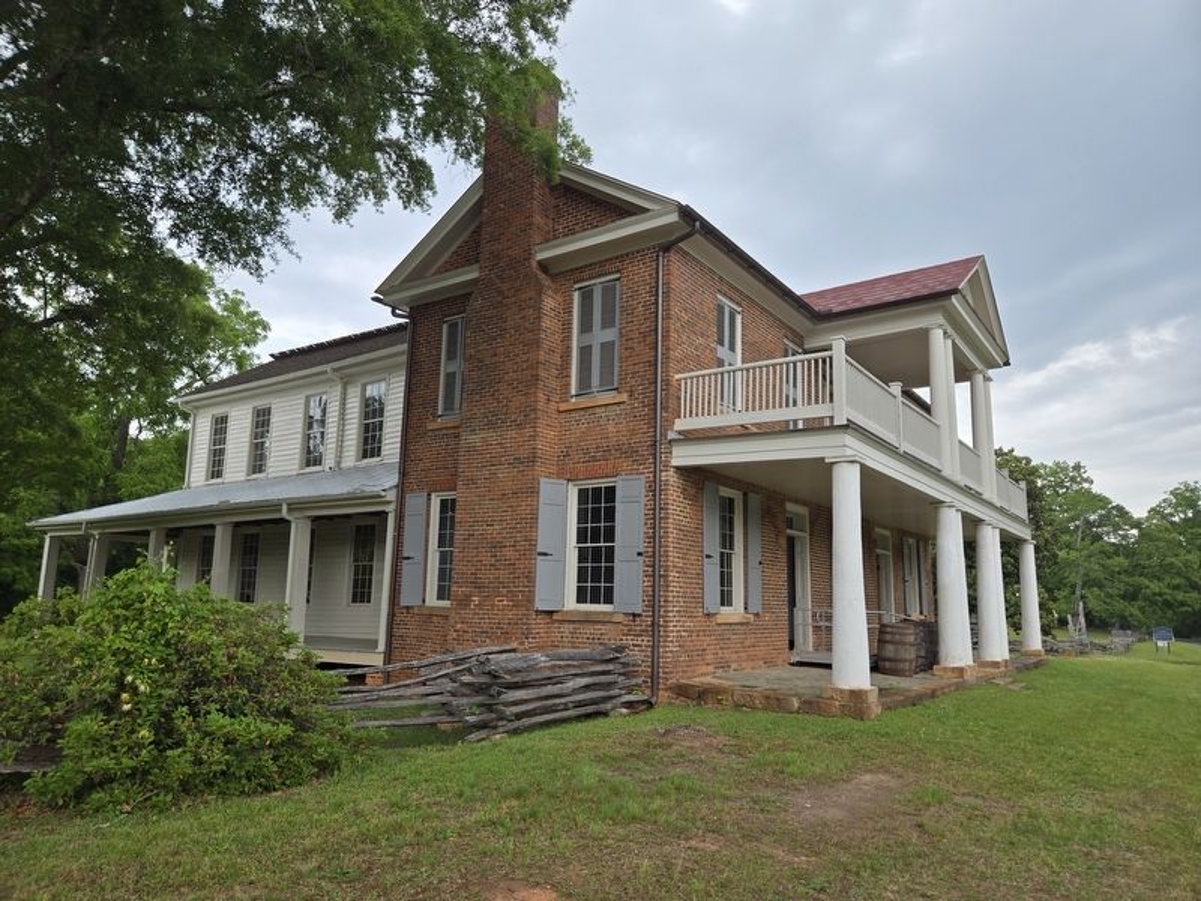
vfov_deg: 58.9
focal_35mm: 23
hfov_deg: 73.9
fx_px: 798
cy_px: 450
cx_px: 600
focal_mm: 5.4
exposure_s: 1/694
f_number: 1.8
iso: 25
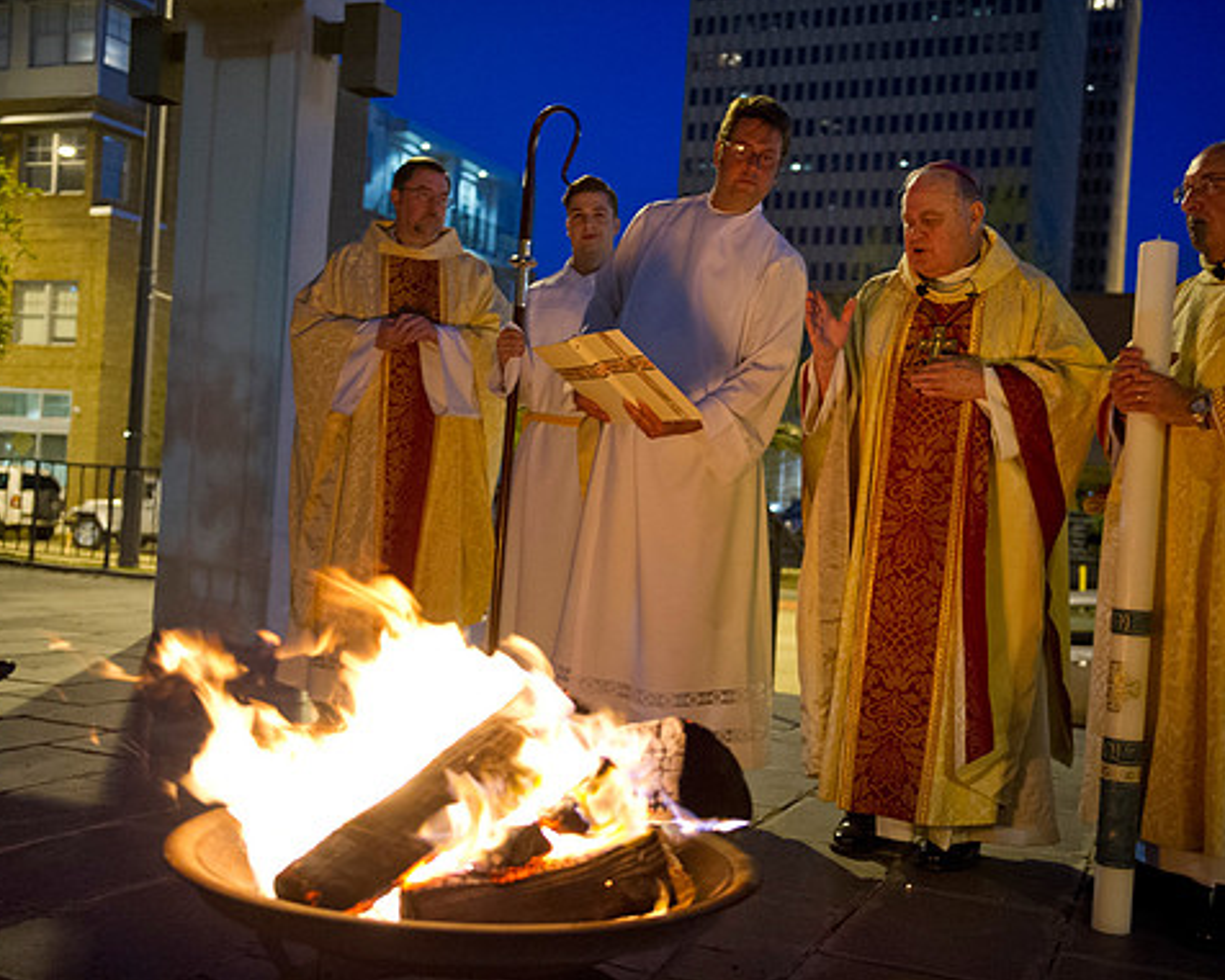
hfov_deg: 45.8
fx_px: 1451
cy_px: 489
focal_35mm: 40
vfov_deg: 37.3
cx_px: 625
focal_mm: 35
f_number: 2.8
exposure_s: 1/60
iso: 3200
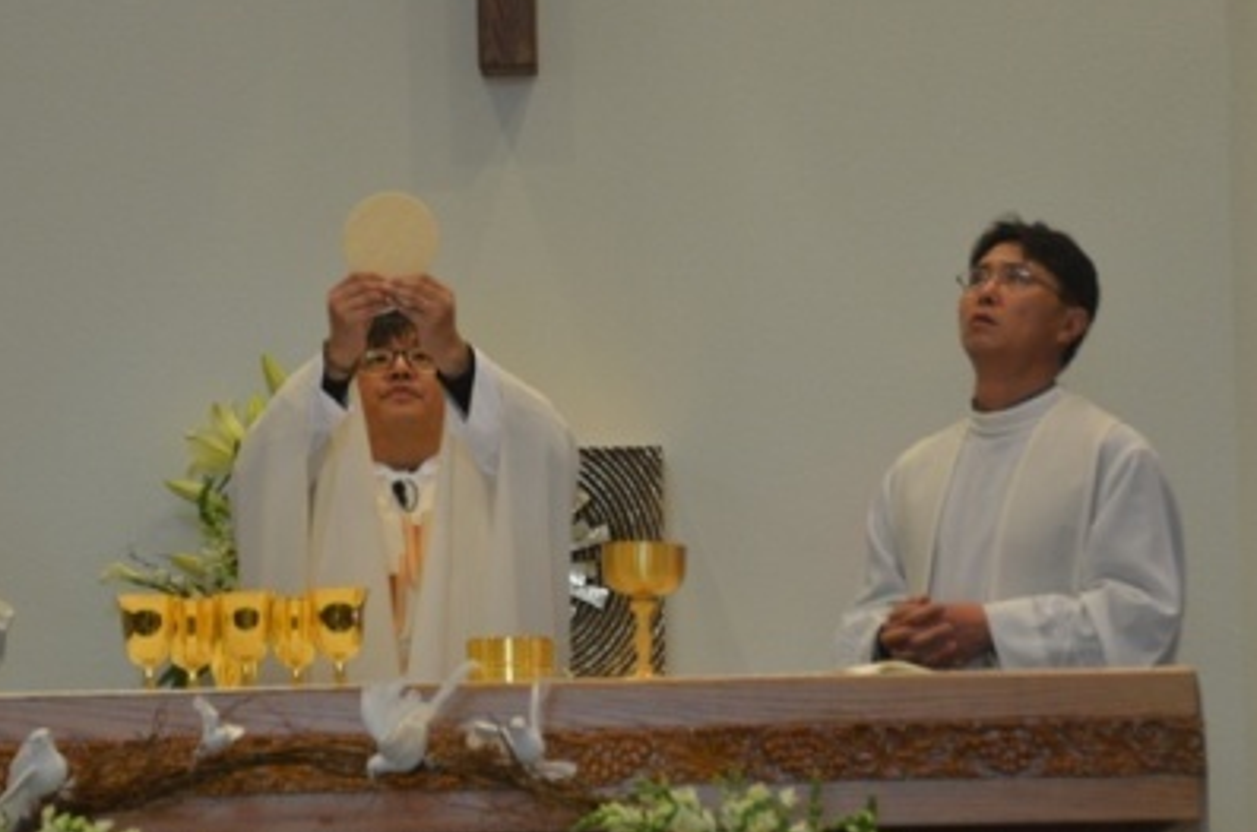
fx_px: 8844
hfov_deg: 8.1
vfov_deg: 5.4
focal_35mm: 254
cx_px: 450
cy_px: 487
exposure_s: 1/50
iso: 800
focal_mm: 105
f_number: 5.3
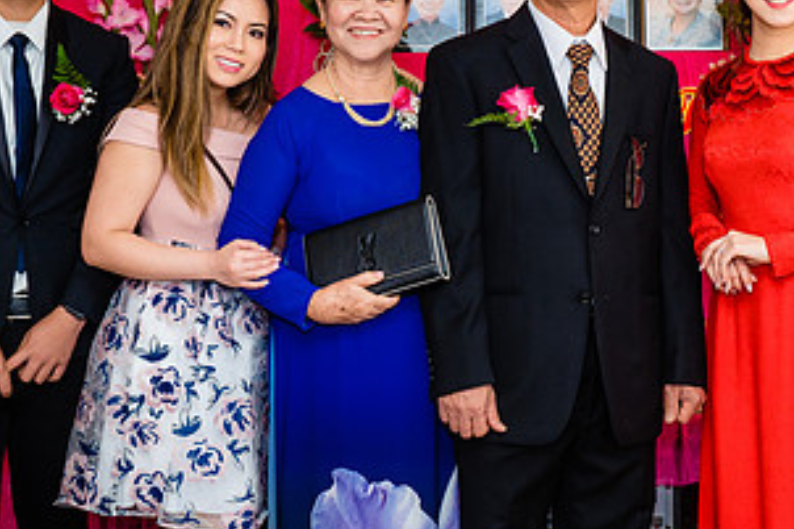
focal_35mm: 72
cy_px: 169
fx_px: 1587
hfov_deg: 27.9
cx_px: 535
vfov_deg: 18.8
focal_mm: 36
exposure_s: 1/160
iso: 800
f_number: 4
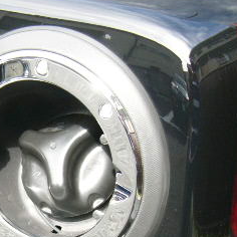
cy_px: 178
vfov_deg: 20.5
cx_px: 0
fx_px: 651
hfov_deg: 20.0
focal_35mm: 84
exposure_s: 1/125
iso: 50
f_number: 2.8
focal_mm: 5.8
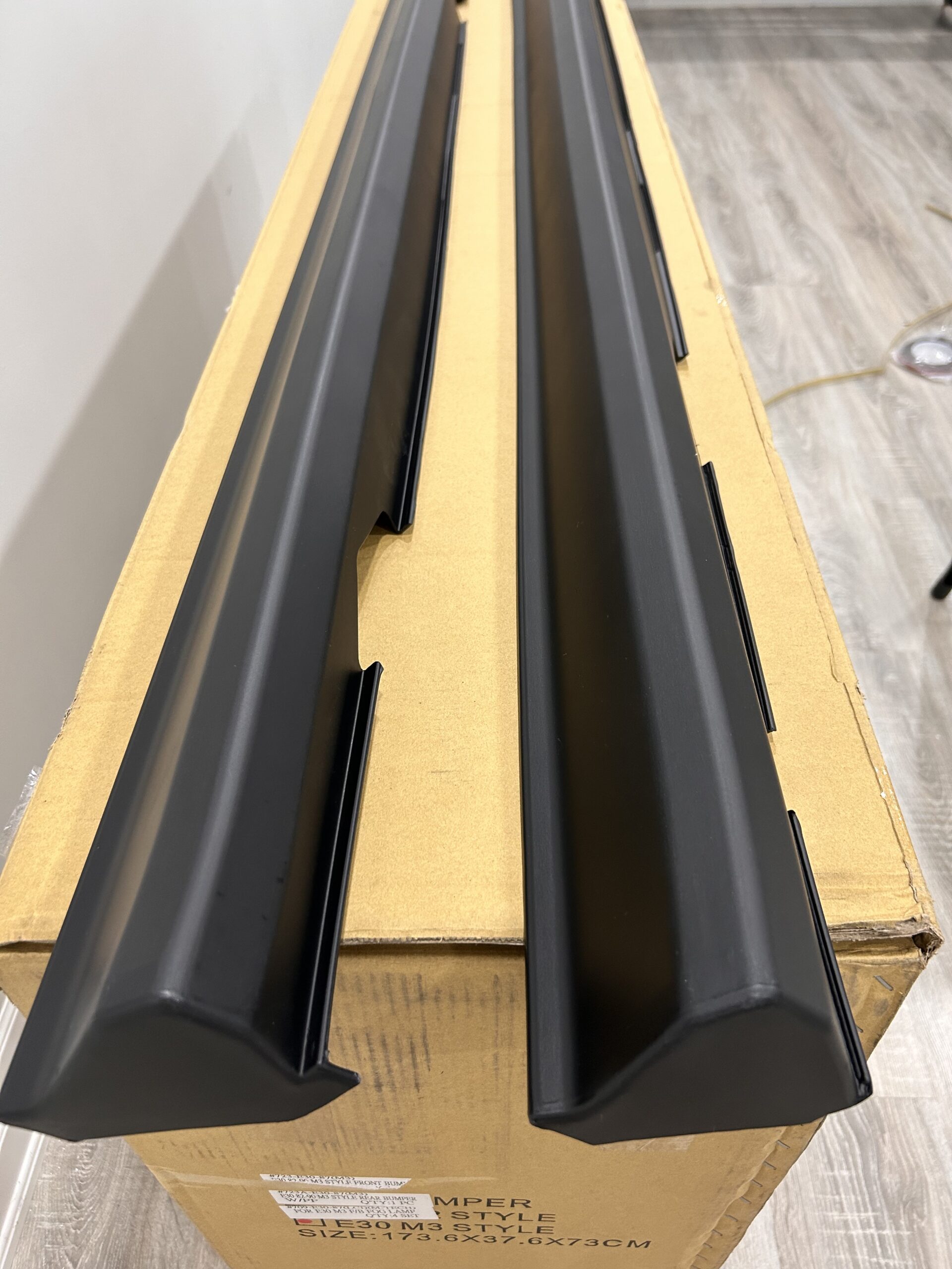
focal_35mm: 26
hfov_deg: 53.1
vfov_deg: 67.3
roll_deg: +3.4
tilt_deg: -44.2
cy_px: 634
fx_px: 953
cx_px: 476
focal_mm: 5.7
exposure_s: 1/60
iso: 160
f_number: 1.5
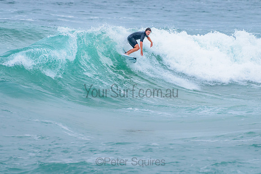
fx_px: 4437
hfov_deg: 3.4
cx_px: 126
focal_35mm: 612
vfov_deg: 2.2
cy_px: 68
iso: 1100
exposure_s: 1/2000
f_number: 5.6
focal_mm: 500
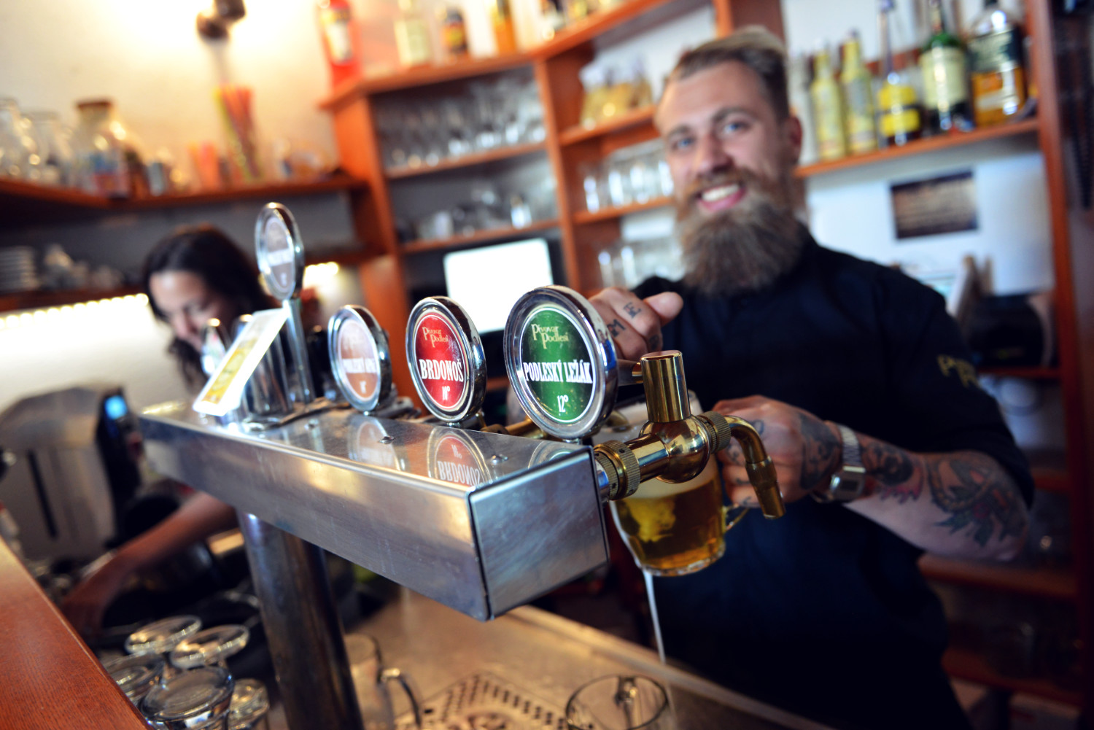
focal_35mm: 27
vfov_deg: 48.0
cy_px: 365
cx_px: 547
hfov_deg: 67.4
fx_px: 821
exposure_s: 1/80
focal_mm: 27
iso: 2000
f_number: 2.8
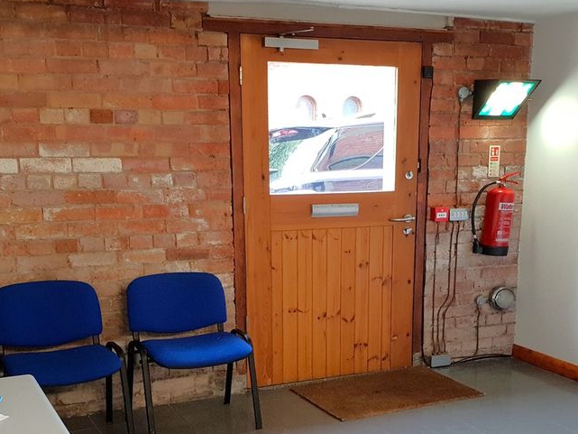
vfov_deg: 31.9
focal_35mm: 45
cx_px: 336
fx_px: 752
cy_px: 295
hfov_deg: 41.9
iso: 320
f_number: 2.4
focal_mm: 4.3
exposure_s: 1/50
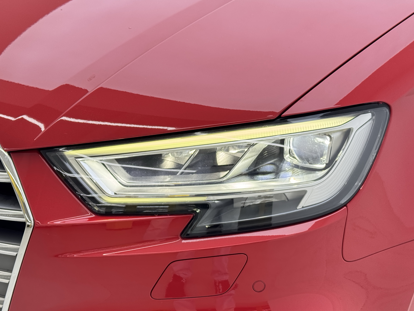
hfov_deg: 36.2
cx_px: 204
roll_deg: +1.3
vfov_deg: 27.5
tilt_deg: -25.6
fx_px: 634
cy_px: 168
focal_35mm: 53
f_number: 1.78
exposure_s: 1/379
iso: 125
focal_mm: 6.76
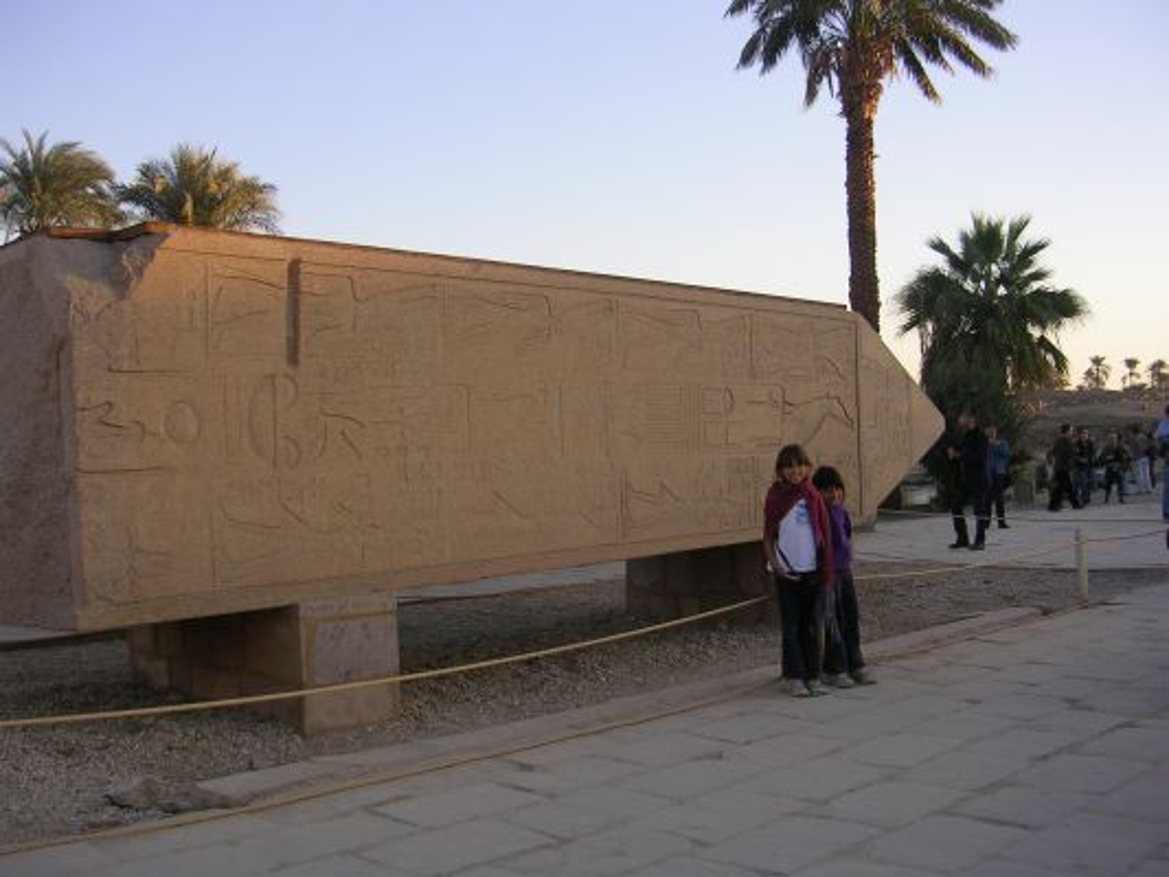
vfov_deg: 37.7
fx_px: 1284
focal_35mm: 38
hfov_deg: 49.0
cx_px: 584
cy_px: 438
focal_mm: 5.8
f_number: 2.8
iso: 50
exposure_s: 1/311
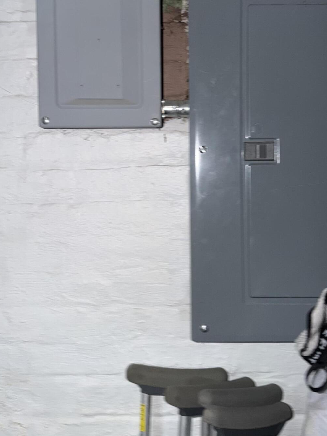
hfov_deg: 39.5
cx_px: 195
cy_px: 170
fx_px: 453
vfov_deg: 50.9
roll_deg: -1.1
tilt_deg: -4.3
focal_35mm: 36
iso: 64
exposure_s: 1/26
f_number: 1.78
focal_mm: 6.76
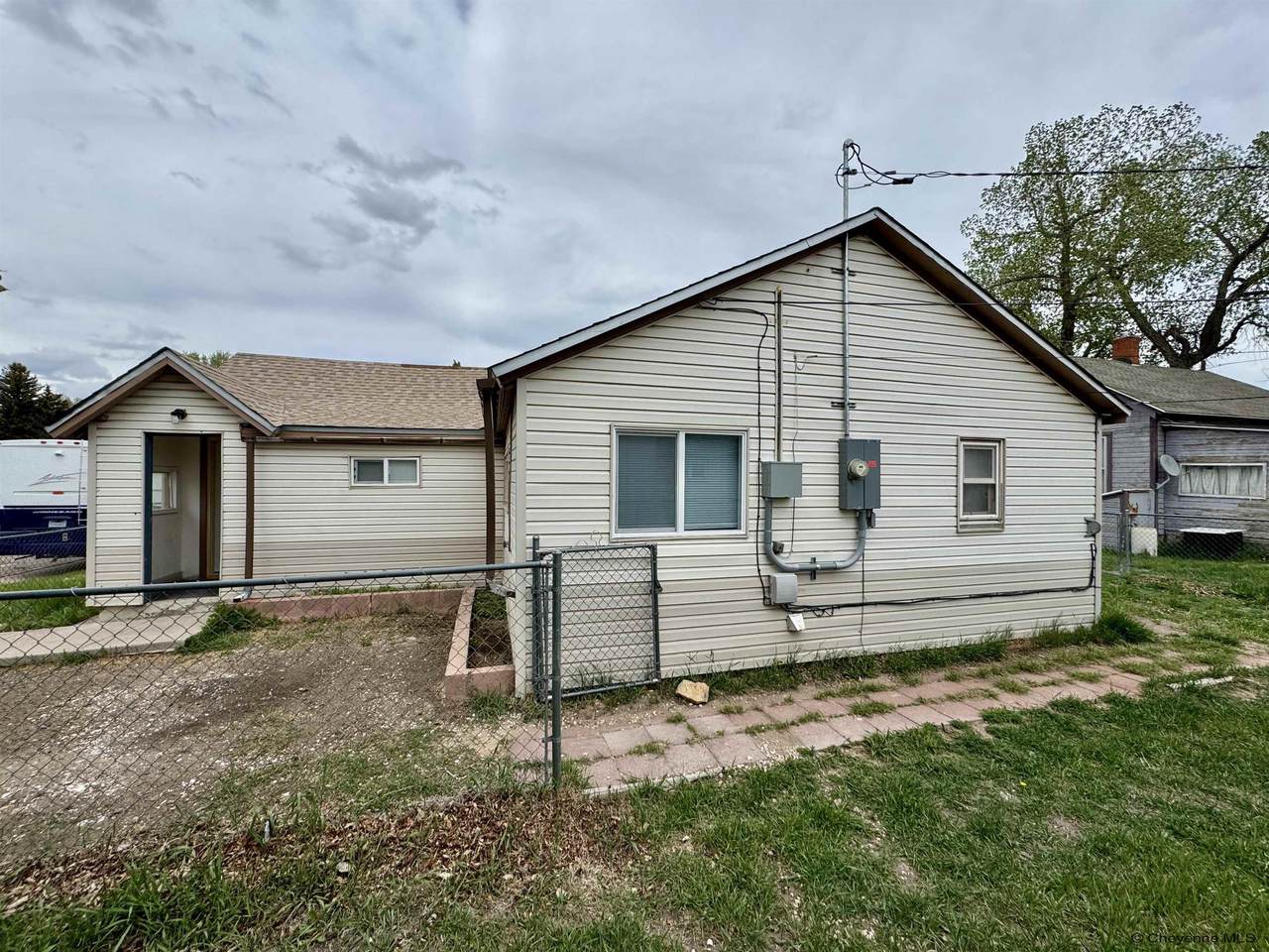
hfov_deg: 102.1
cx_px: 634
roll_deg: -1.2
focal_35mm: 14
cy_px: 476
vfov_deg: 85.7
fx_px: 513
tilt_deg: +0.3
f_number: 2.2
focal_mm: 2.22
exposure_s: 1/2674
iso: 50
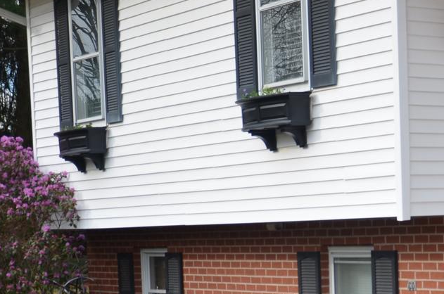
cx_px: 467
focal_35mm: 122
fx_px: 1497
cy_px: 359
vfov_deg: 11.0
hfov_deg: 16.4
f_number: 4
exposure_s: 1/250
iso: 100
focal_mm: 25
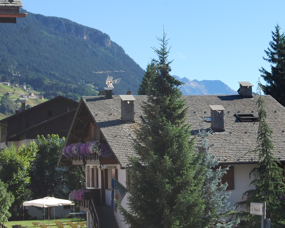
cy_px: 99
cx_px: 236
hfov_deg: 18.1
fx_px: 886
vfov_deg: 14.7
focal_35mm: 105
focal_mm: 42
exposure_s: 1/160
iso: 200
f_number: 10
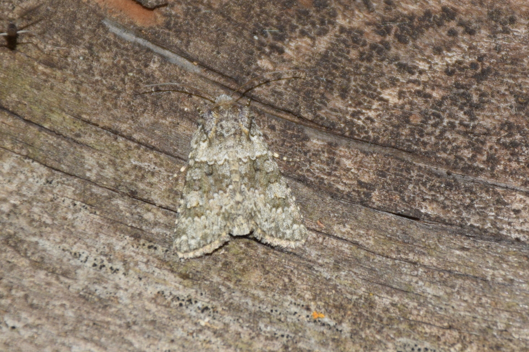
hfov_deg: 9.8
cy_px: 176
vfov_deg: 6.5
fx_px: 3085
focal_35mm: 210
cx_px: 264
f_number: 7.1
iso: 320
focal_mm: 140
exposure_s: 1/60
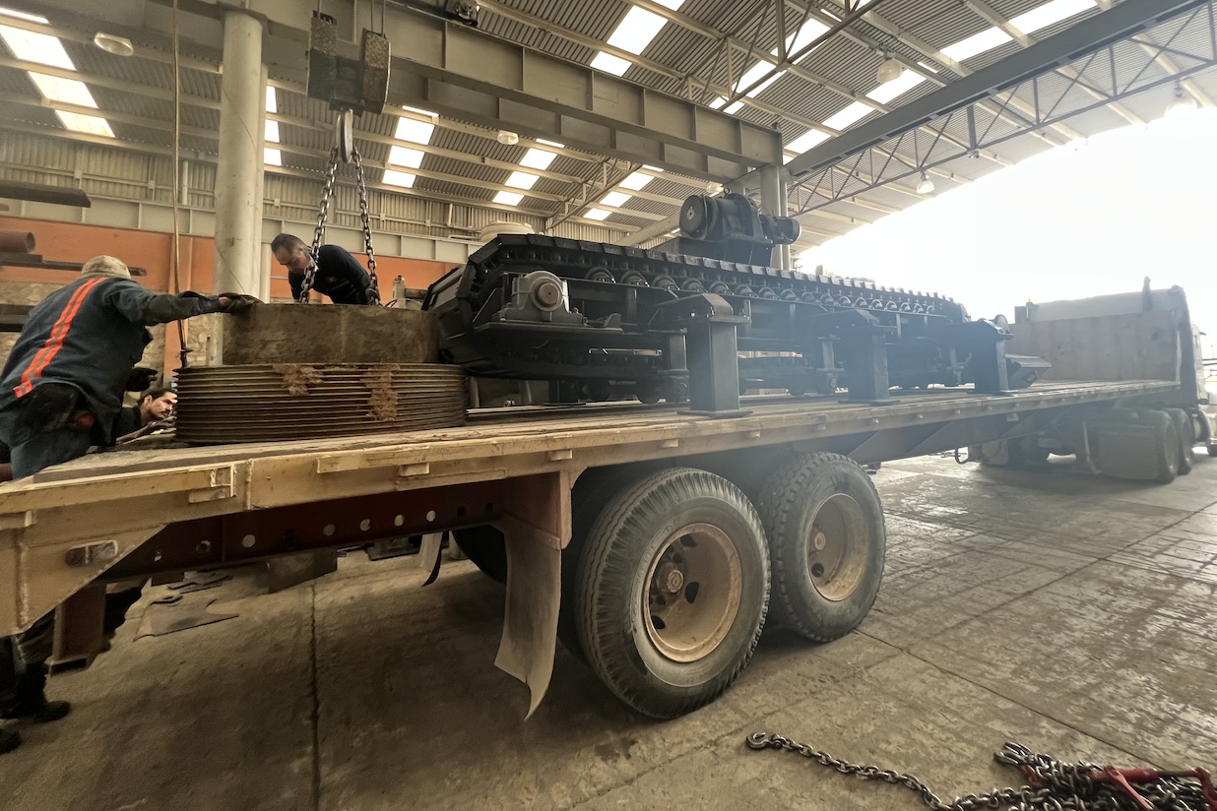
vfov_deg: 80.7
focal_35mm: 14
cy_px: 346
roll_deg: +0.6
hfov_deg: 104.2
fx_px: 473
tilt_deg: +4.0
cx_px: 601
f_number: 1.8
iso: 200
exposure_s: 1/99
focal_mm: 1.57
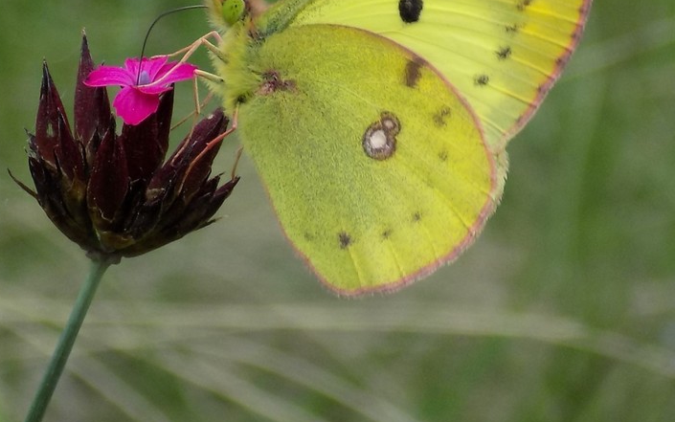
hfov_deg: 20.8
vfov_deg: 13.1
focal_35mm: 100
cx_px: 310
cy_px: 144
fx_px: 1840
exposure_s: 1/250
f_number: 4.3
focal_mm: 13.9
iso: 80
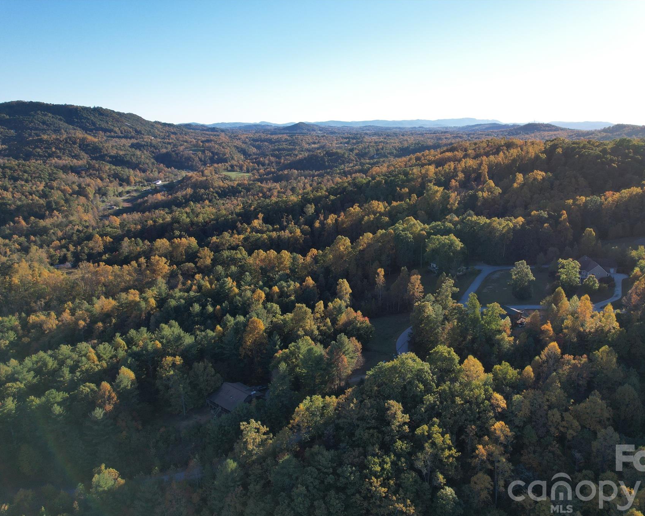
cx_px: 347
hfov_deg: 68.0
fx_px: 477
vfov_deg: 56.8
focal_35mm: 25
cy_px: 259
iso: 100
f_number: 2.8
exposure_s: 1/1000
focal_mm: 8.38
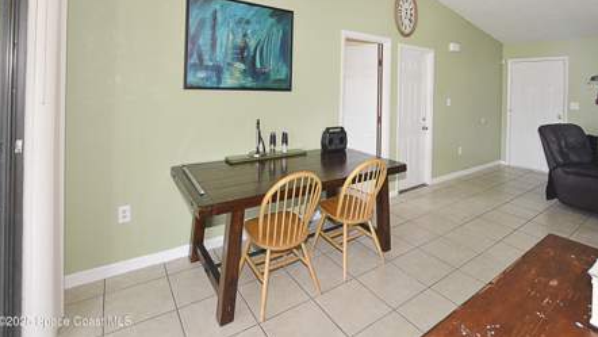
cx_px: 321
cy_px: 125
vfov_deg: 63.0
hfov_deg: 95.7
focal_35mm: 17
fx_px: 270
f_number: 6.3
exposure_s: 1/60
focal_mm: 10
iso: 640
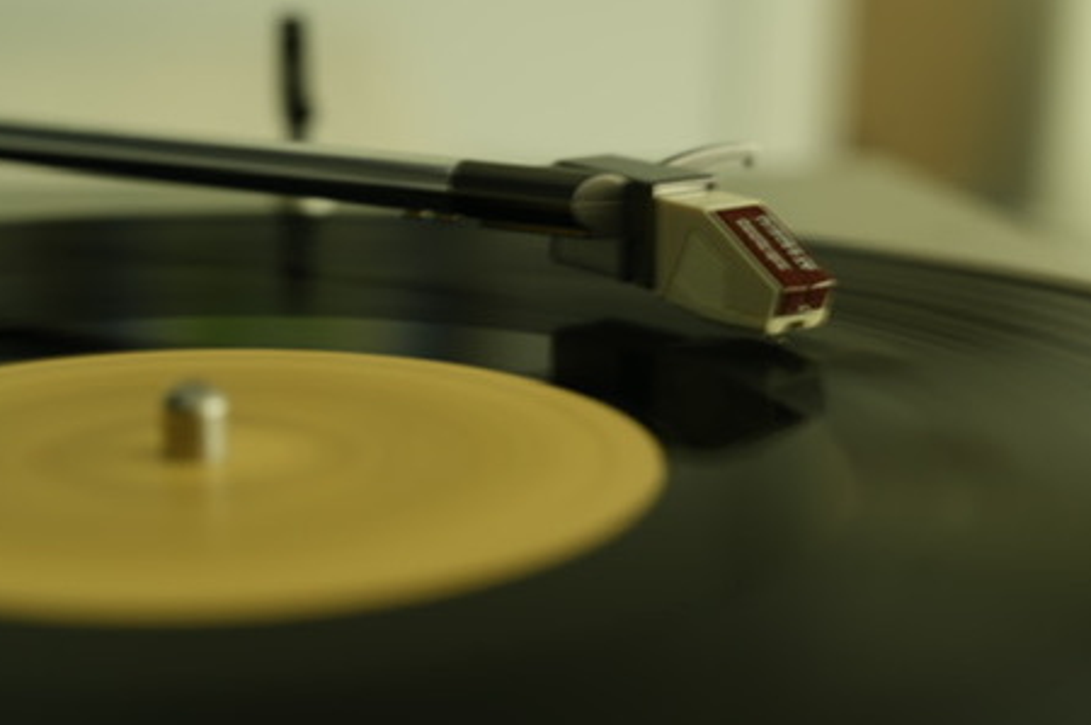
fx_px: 2543
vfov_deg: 16.2
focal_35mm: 84
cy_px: 336
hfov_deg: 24.2
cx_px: 482
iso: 160
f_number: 5
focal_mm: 70
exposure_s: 1.6
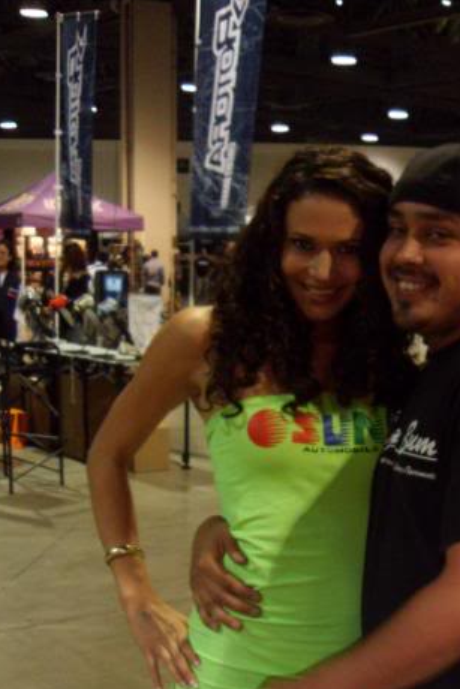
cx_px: 391
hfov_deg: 22.6
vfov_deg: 32.9
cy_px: 563
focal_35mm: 59
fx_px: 1130
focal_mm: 6.3
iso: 400
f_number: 2.8
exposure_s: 1/45
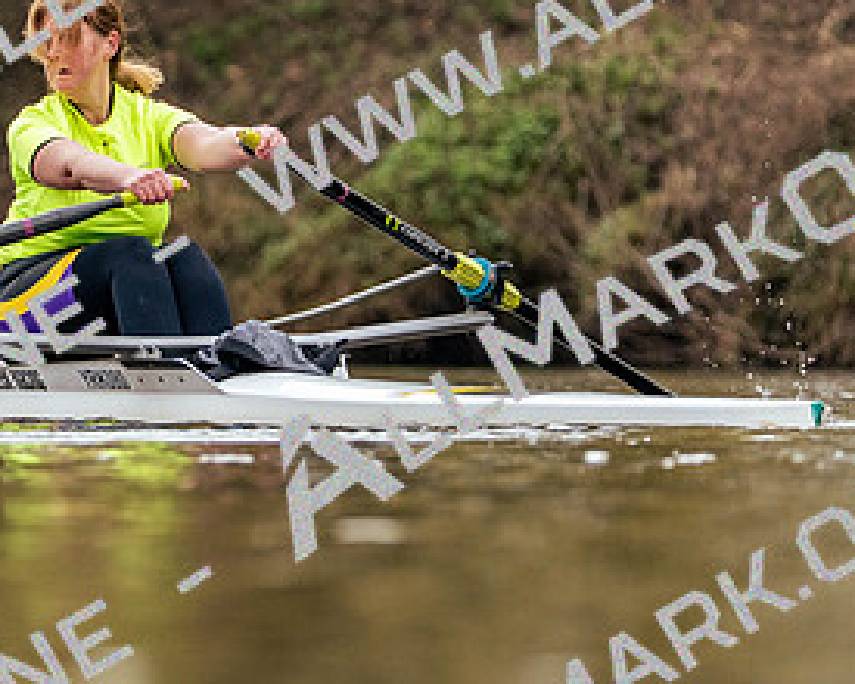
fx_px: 19434
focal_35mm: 768
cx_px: 12
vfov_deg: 2.0
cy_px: 266
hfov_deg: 2.5
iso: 2500
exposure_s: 1/2000
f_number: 6.3
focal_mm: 388
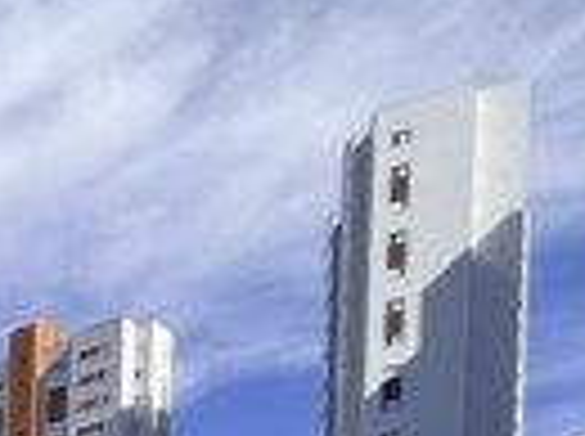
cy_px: 890
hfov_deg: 17.4
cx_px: -680
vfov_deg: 16.8
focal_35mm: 63
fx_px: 1063
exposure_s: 1/2717
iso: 50
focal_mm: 2.22
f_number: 2.2
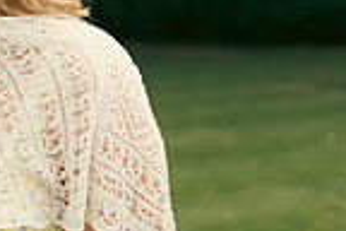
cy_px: 174
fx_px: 1941
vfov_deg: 6.8
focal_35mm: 202
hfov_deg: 9.8
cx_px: -199
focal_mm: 50
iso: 125
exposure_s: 1/320
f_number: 3.5
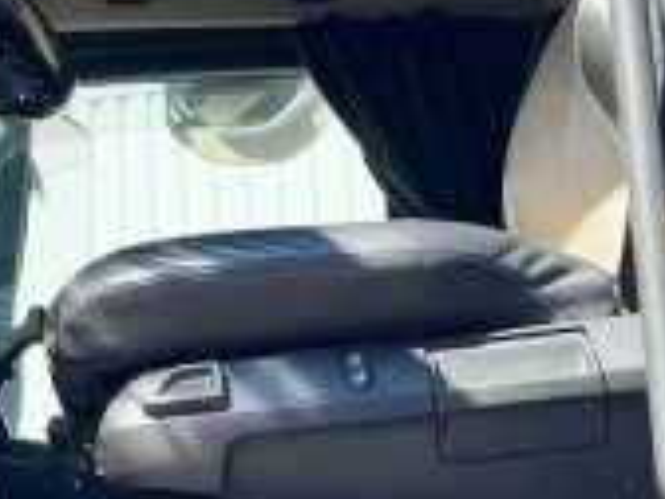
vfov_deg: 14.2
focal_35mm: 99
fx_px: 1902
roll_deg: +1.2
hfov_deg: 19.5
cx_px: 75
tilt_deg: +31.3
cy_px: -190
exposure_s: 1/1209
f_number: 1.5
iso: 50
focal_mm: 5.7
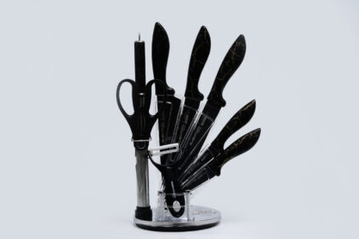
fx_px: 638
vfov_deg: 21.2
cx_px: 176
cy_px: 120
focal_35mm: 64
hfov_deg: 31.4
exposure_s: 1/160
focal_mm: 62
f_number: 16
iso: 6400
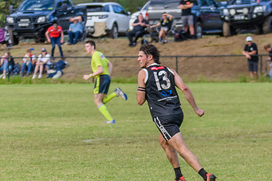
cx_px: 328
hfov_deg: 4.0
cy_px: 134
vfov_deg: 2.6
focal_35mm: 519
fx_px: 3919
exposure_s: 1/2000
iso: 1000
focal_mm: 150
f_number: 5
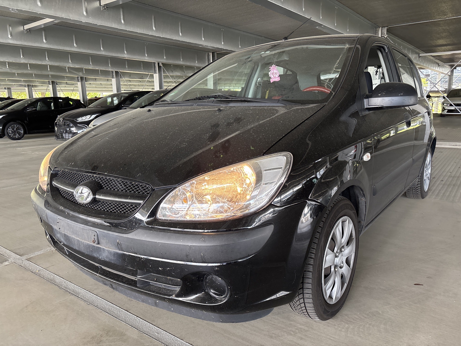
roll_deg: +2.5
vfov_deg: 53.1
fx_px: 346
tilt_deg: -11.8
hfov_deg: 67.3
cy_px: 173
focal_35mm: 26
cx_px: 230
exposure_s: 1/67
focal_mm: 5.96
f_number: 1.6
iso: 125
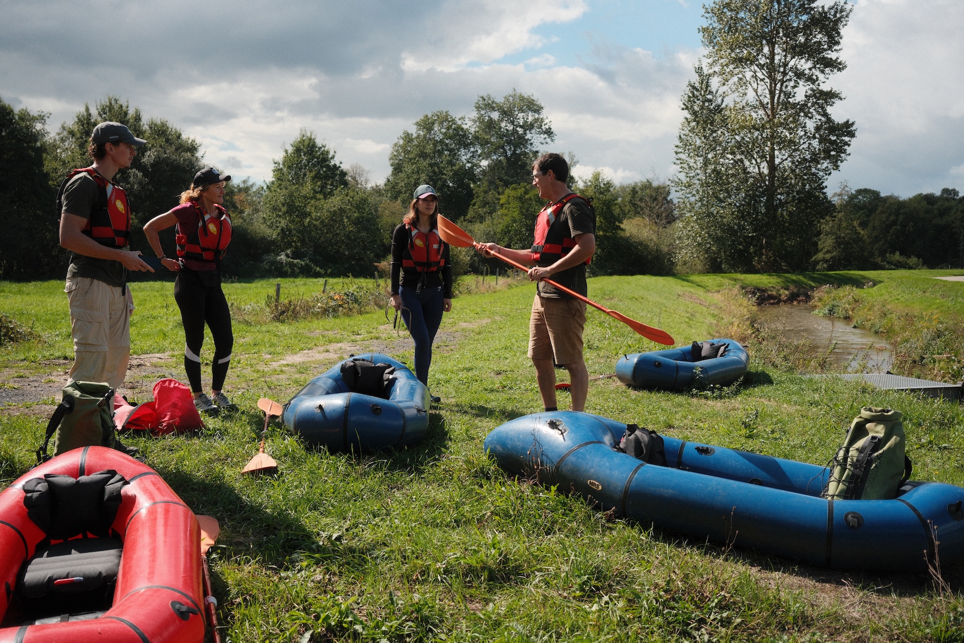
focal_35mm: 35
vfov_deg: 37.9
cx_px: 482
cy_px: 322
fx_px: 937
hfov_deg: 54.4
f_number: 2.8
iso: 500
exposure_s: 1/5000
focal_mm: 23
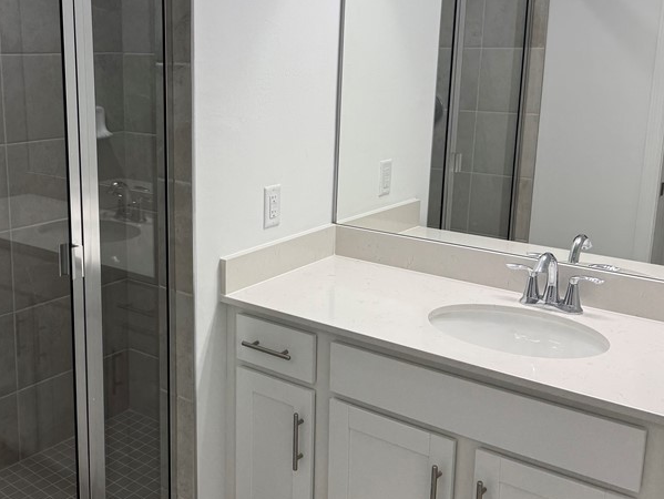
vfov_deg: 35.1
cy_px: 211
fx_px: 787
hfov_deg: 45.1
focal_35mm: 41
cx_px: 221
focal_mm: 6.76
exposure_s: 1/120
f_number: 1.78
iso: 64
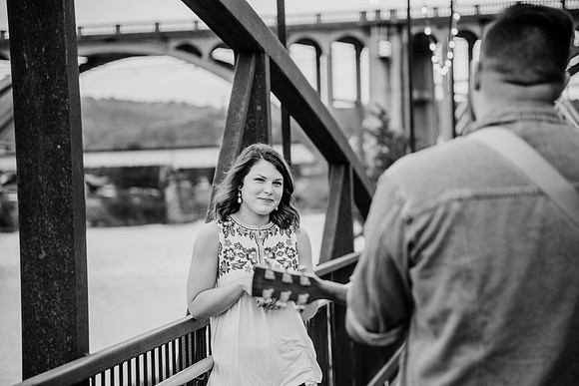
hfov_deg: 17.1
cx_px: 290
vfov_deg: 11.4
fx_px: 1930
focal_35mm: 120
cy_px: 193
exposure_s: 1/500
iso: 400
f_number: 4
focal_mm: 120
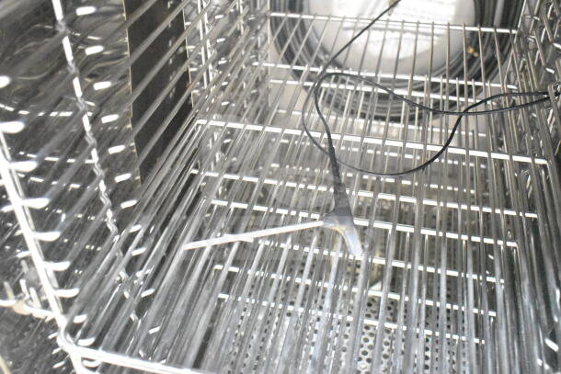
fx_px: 584
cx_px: 280
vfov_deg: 35.5
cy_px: 187
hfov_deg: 51.3
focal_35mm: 38
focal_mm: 25
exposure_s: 1/40
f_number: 4
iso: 25600
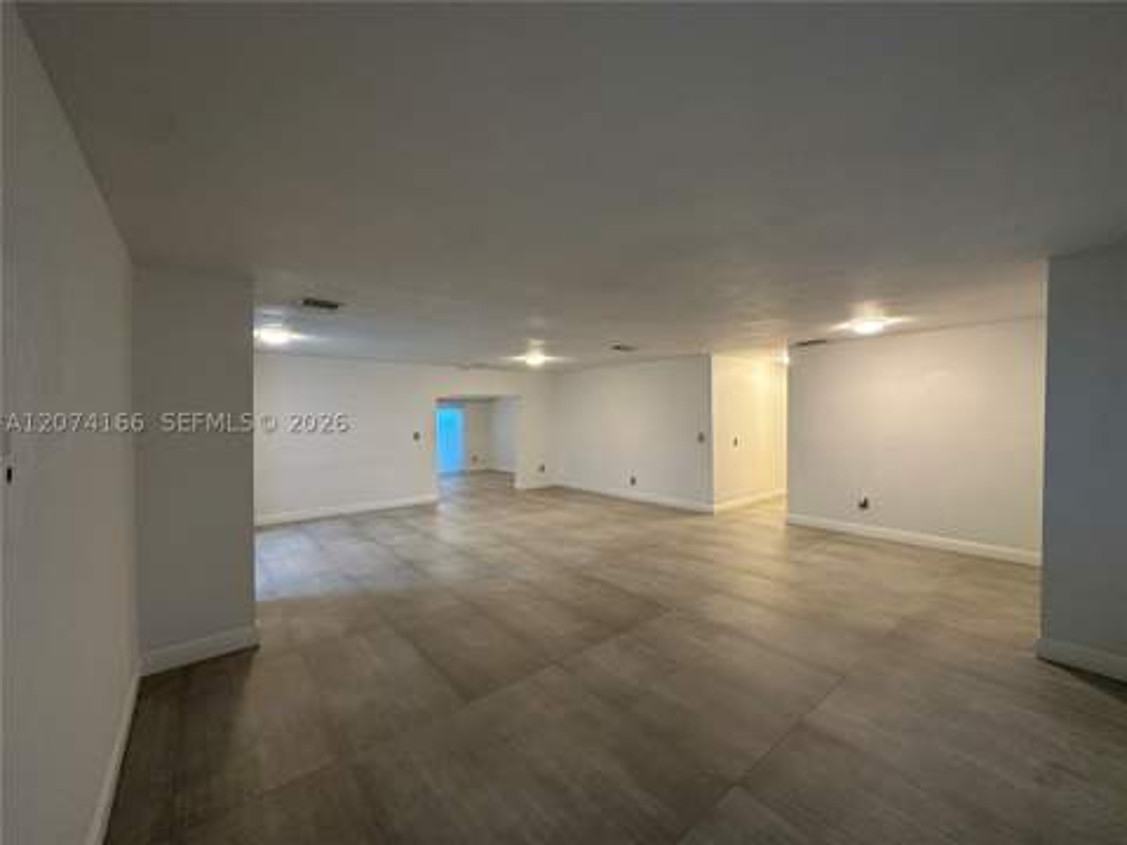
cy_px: 422
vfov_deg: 85.7
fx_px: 456
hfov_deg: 102.1
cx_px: 564
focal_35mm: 14
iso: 250
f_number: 2.2
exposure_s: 1/60
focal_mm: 2.22
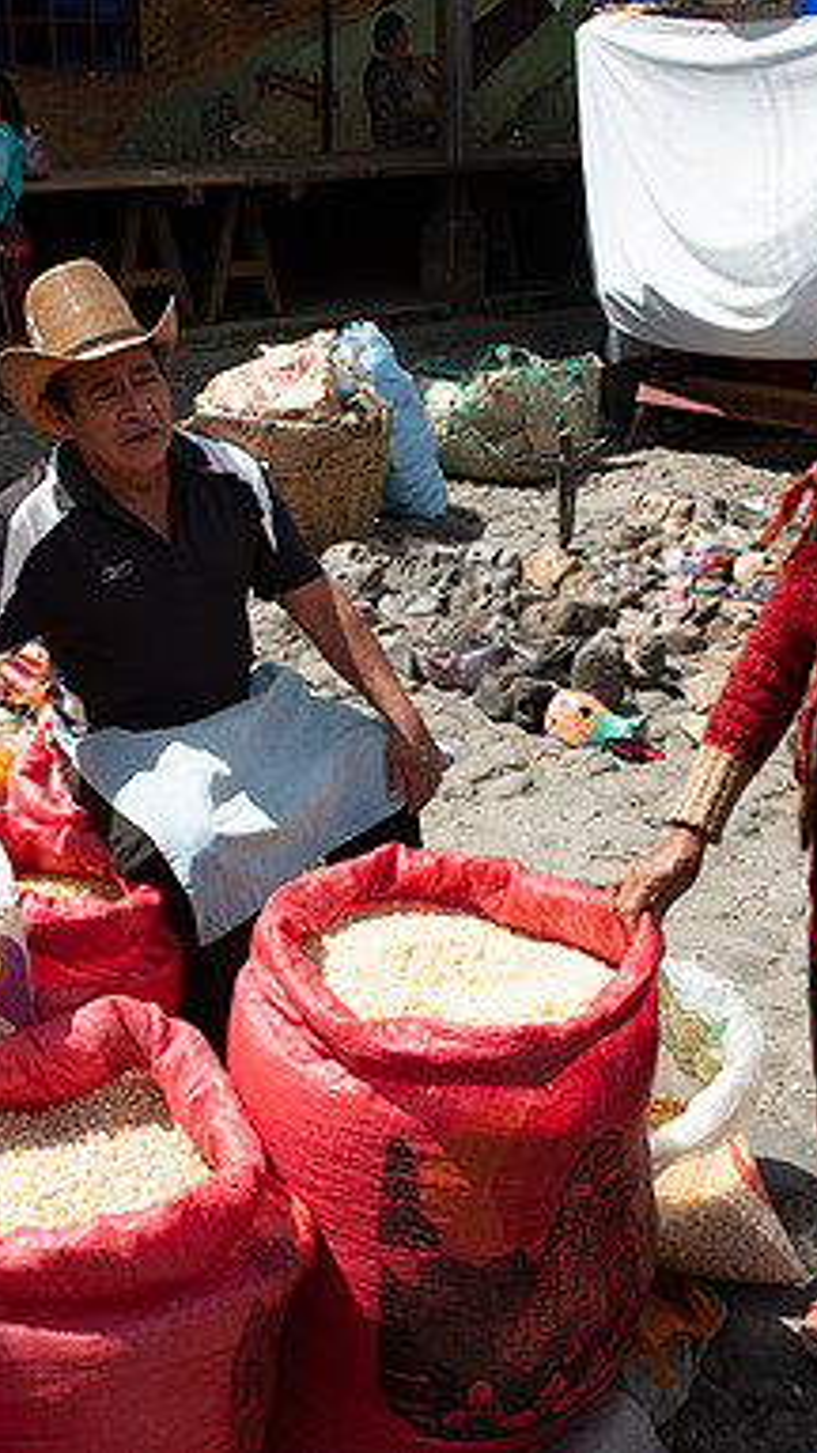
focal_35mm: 38
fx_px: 1463
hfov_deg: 31.1
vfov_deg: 52.8
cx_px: 333
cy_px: 728
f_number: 13
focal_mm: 24
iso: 200
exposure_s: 1/160
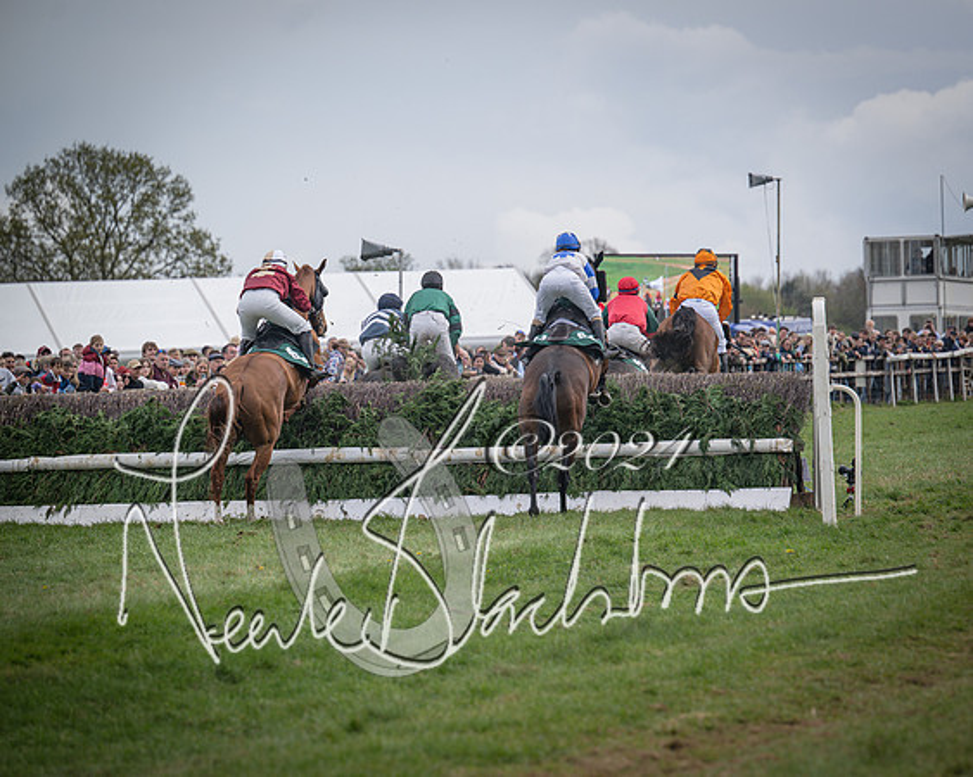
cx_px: 621
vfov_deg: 6.1
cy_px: 410
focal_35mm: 253
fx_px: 7284
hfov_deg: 7.6
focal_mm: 210
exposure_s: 1/800
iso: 400
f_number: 5
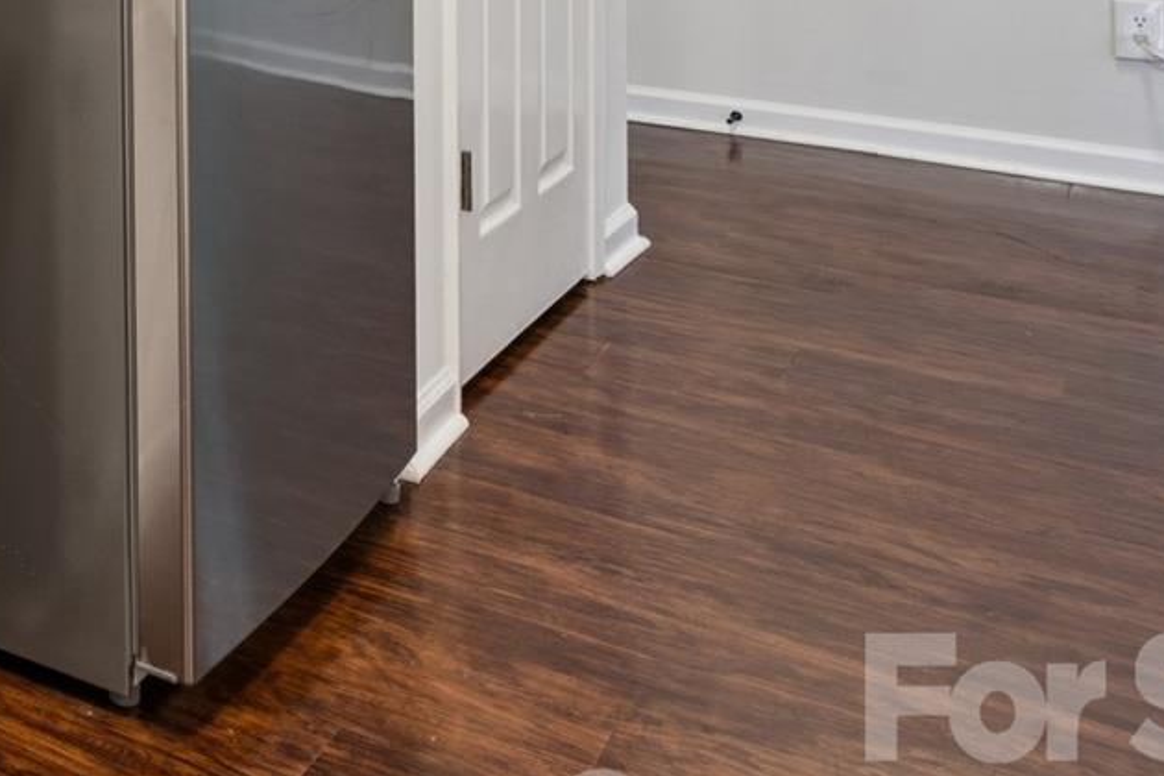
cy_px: -265
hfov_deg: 28.6
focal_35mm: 54
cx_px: -438
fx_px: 1734
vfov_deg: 22.3
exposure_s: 1
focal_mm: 16.5
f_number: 13
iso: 100
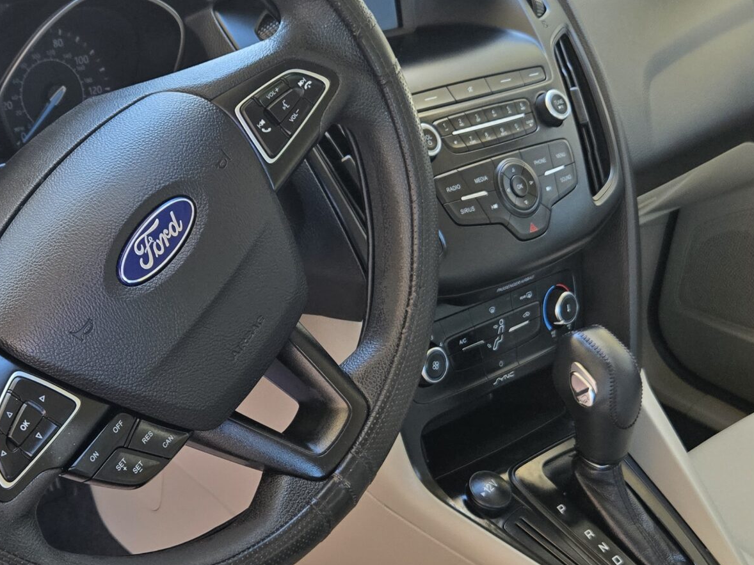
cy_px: 347
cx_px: 259
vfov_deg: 29.0
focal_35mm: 50
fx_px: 1089
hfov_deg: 37.8
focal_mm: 5.4
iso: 125
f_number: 1.8
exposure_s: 1/180
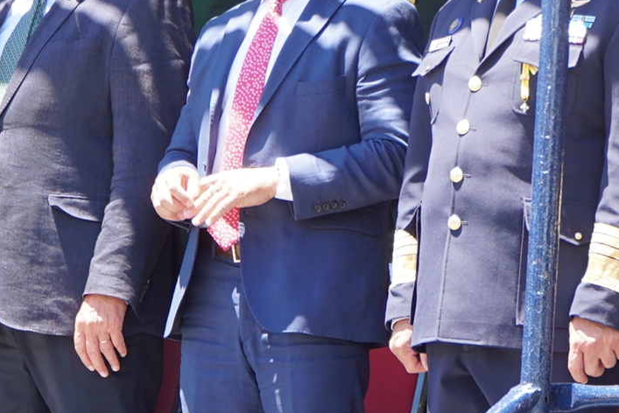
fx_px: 4249
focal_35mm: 247
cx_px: 440
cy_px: 52
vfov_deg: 5.6
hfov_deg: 8.3
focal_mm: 61
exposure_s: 1/160
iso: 125
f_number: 4
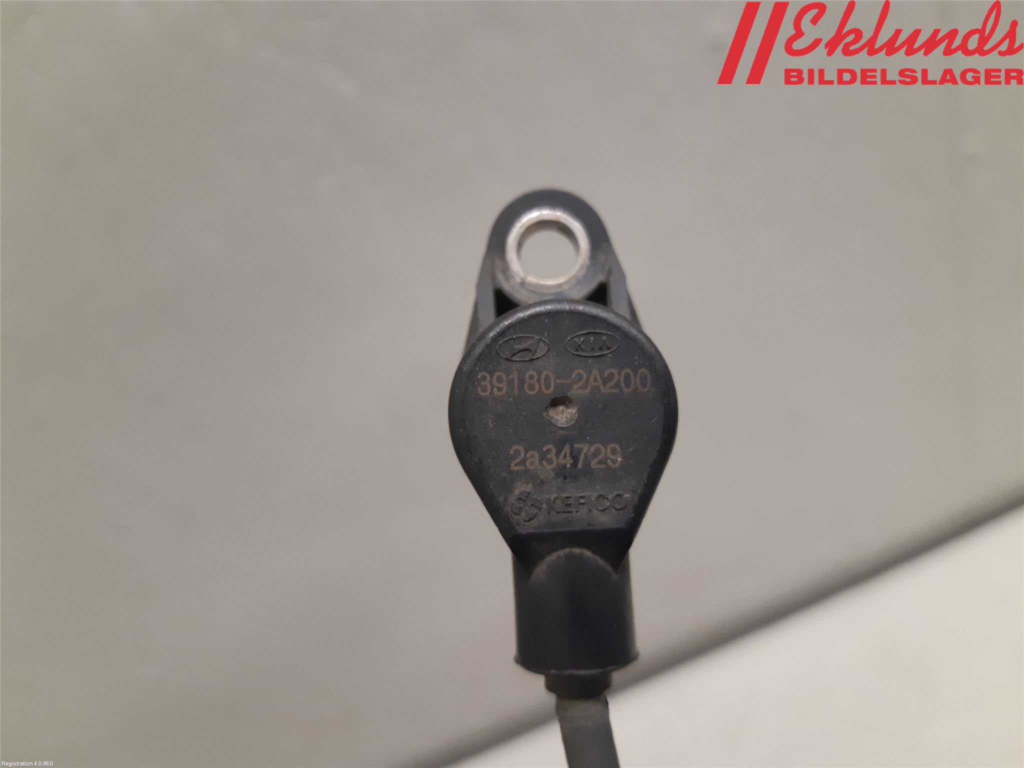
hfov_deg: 67.3
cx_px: 512
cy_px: 384
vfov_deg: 53.1
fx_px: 769
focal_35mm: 26
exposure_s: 1/50
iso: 250
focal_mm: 3.93
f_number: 1.7
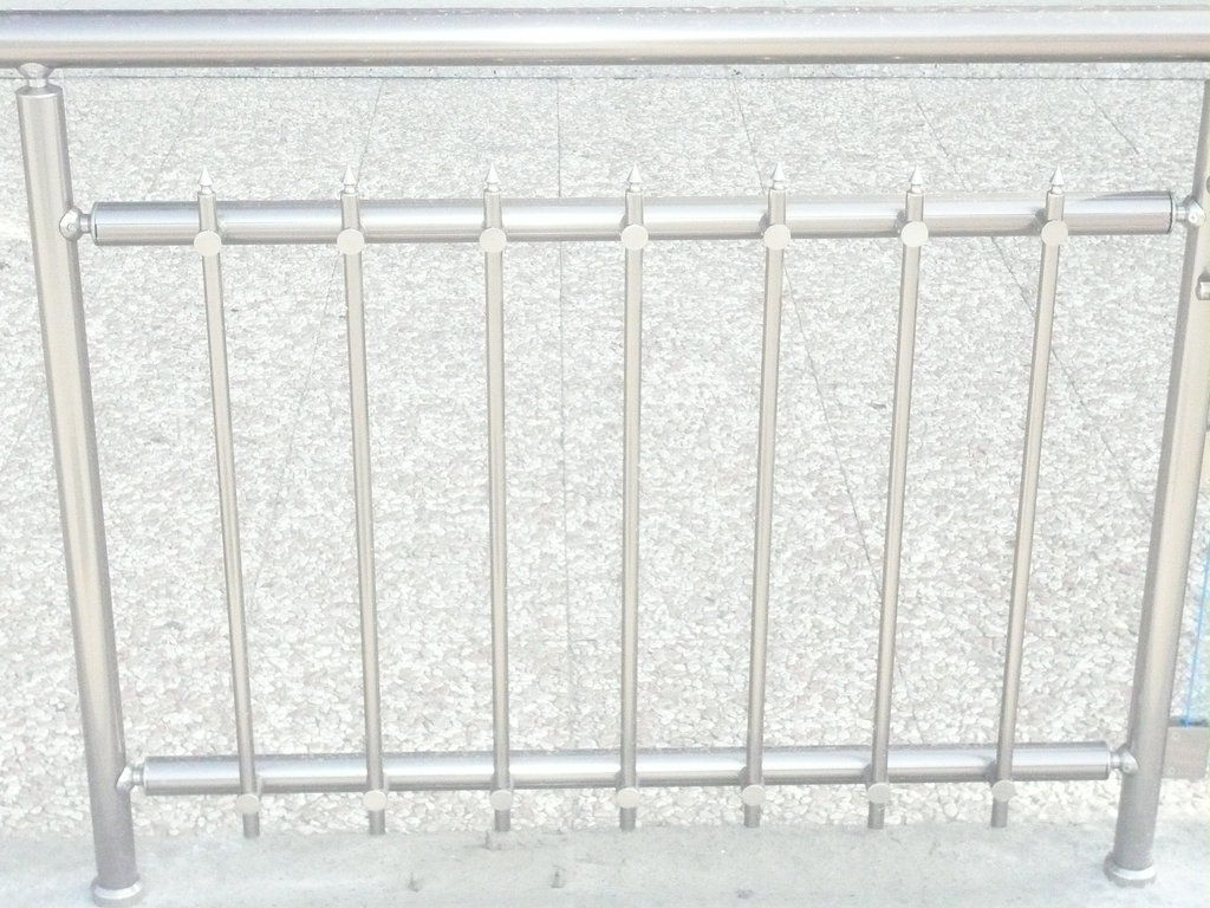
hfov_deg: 30.7
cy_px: 454
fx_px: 2202
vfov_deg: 23.3
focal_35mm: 63
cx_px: 605
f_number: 13
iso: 1250
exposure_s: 1/200
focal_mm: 10.3
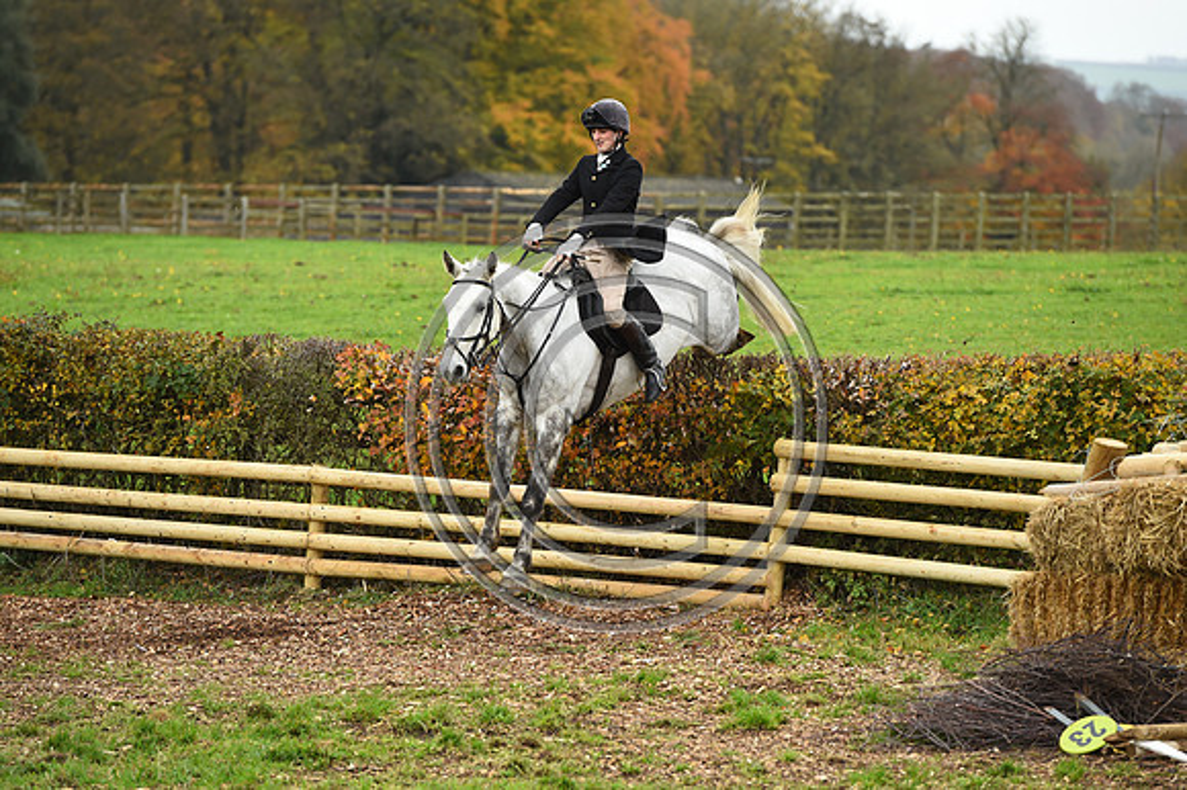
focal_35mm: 200
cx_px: 594
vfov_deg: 6.9
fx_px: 6590
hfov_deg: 10.3
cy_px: 395
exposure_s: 1/1000
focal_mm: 200
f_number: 5
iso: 1250
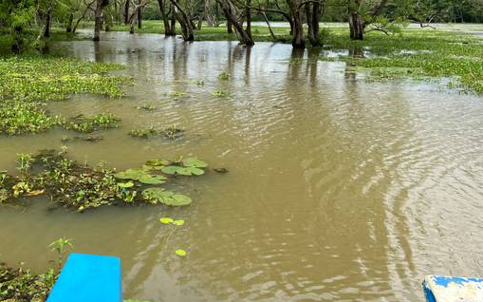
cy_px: 75
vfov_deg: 32.1
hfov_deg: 49.5
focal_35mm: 39
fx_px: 513
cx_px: 160
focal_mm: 4.25
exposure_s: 1/1608
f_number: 1.8
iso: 32
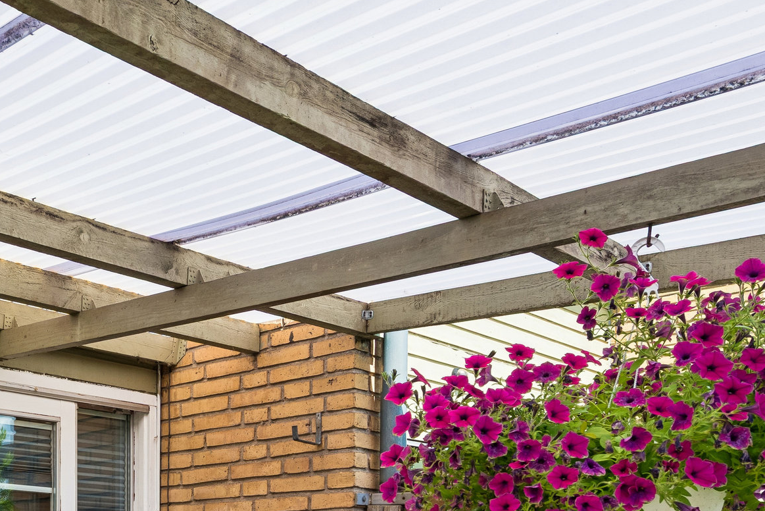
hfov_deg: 36.7
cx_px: 20
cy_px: 575
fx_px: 1041
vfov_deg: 25.4
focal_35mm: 49
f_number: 10
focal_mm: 19
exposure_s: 1/125
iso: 200
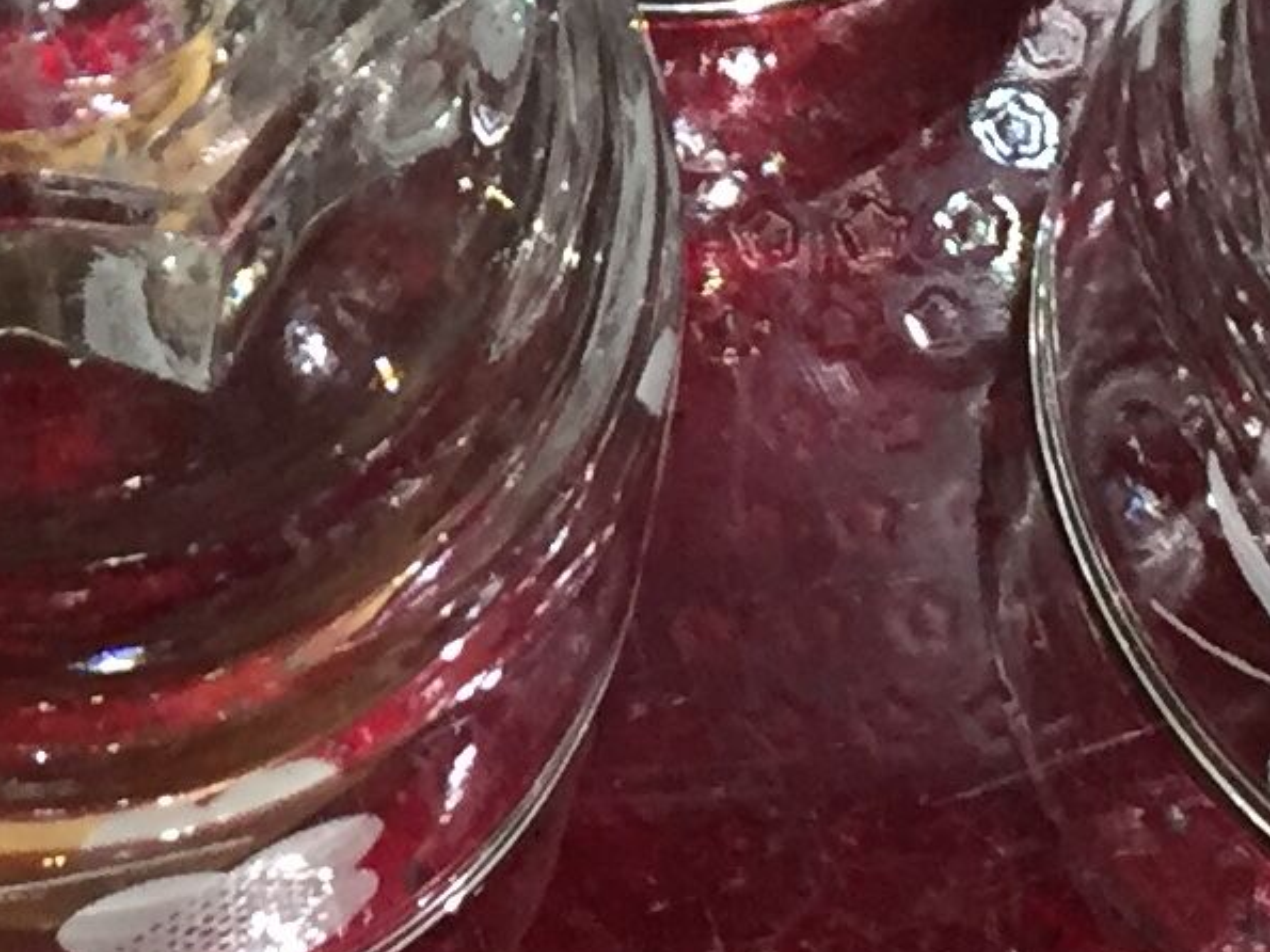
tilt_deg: -53.7
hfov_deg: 12.3
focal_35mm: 159
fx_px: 5832
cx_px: 79
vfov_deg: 8.8
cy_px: -982
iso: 160
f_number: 2.2
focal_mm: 4.15
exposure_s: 1/33
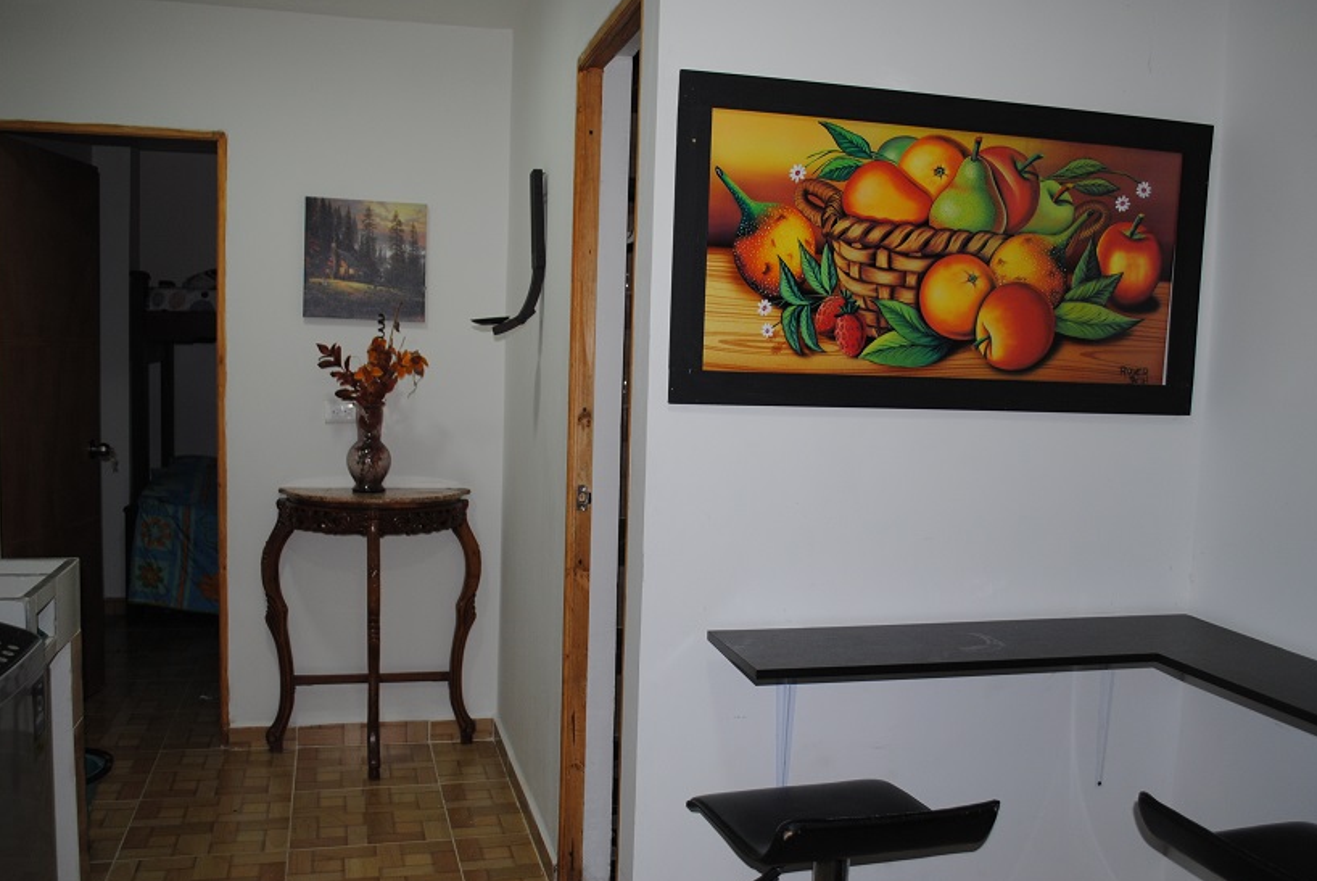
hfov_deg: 57.2
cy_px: 459
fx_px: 1208
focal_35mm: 33
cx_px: 660
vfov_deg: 40.0
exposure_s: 1/60
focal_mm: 20
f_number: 3.8
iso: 200
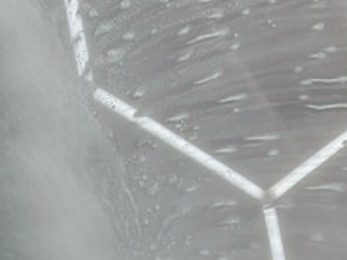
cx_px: 194
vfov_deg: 13.6
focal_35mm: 109
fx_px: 1093
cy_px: 115
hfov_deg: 18.0
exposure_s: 1/120
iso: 26
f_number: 1.7
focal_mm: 4.53
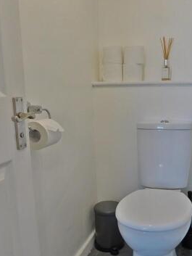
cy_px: 152
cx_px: 134
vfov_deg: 48.7
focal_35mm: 38
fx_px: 281
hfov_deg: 37.2
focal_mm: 4
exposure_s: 1/30
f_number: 3
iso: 160
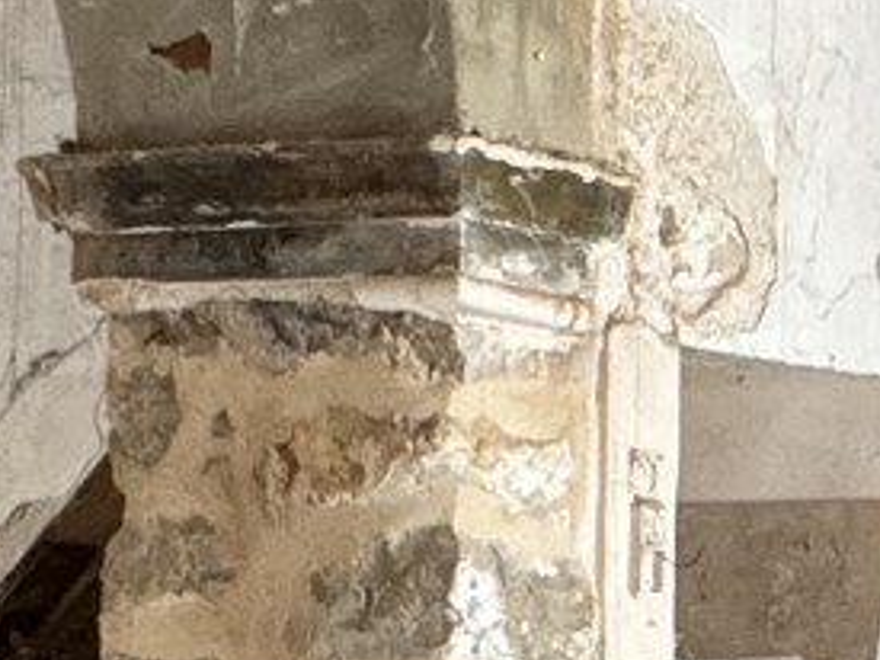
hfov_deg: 16.6
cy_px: 593
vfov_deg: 14.4
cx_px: 1498
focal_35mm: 102
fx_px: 2592
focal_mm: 2.22
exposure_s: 1/60
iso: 640
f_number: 2.2
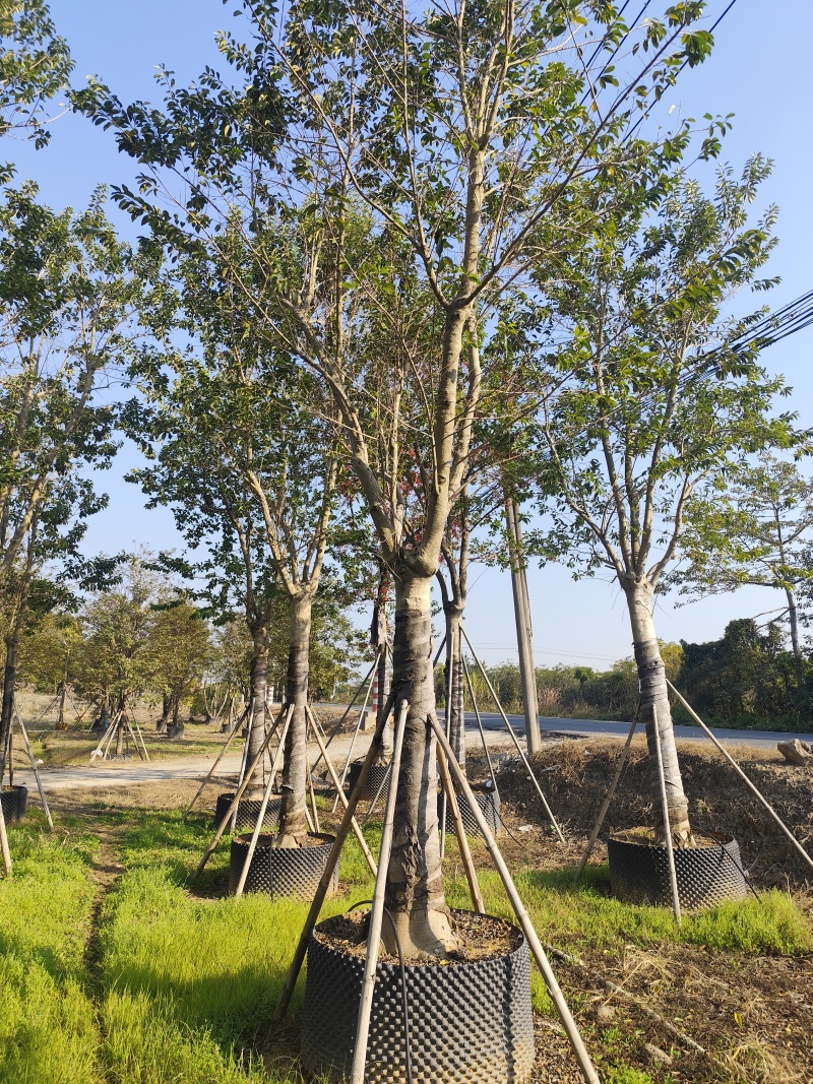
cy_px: 542
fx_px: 720
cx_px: 406
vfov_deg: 73.9
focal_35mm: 23
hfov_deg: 58.9
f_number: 1.65
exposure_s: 1/505
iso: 50
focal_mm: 6.19
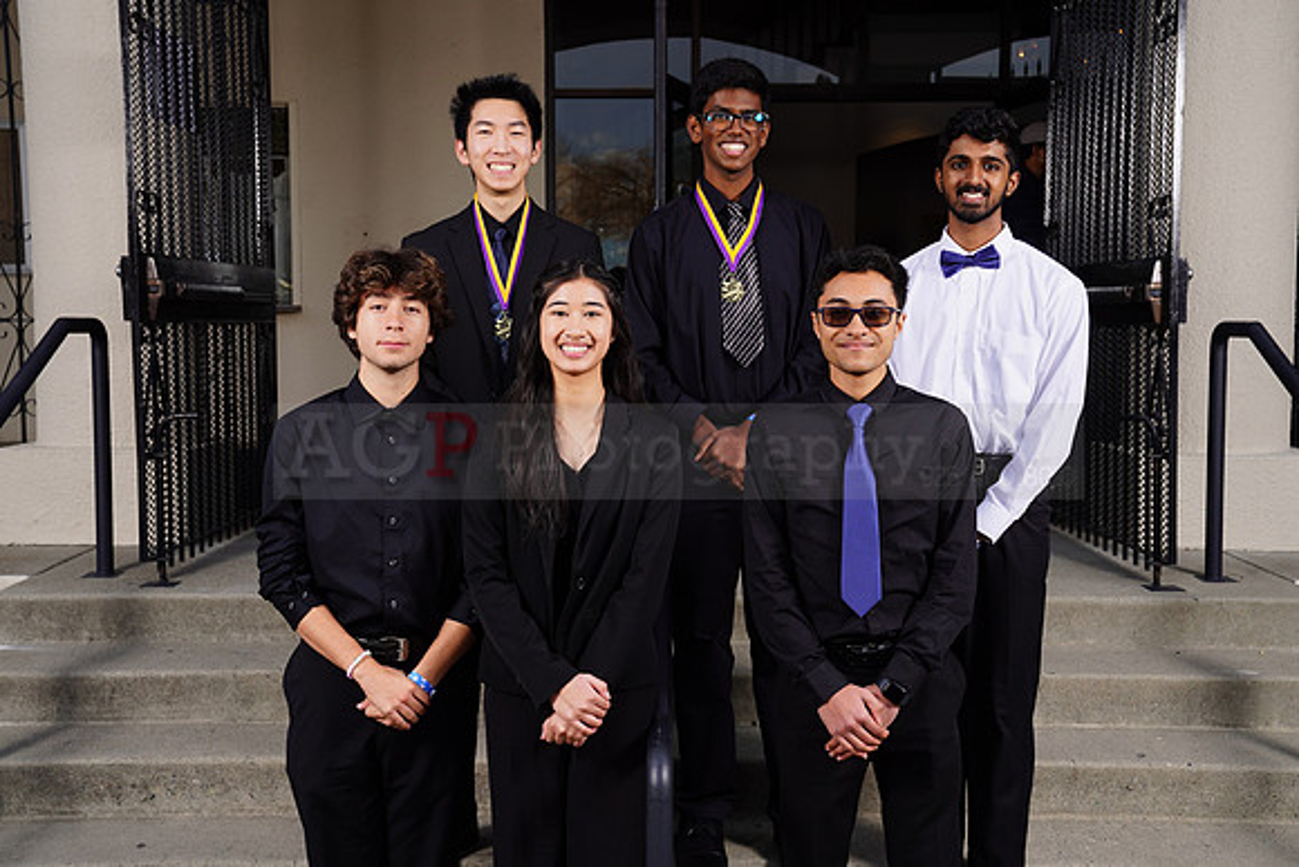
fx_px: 1516
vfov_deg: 31.9
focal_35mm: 42
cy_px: 434
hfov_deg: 46.4
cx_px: 650
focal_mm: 42
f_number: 6.3
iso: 100
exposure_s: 1/200
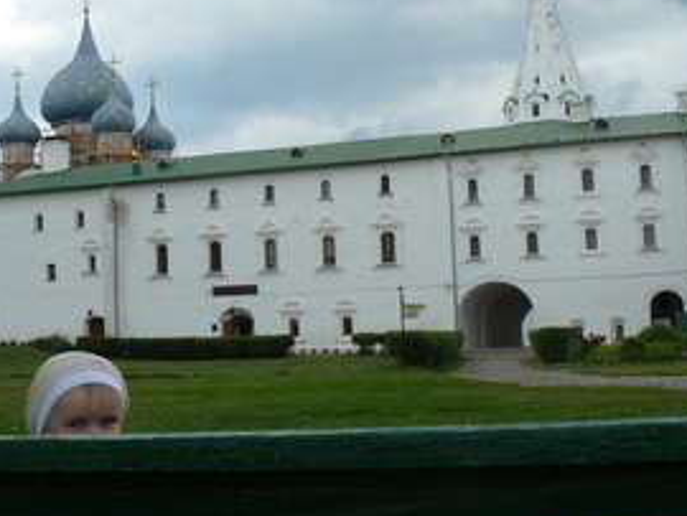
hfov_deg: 31.9
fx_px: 1192
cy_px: 206
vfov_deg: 24.4
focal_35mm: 60
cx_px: 237
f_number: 5.6
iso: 100
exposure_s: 1/320
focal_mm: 6
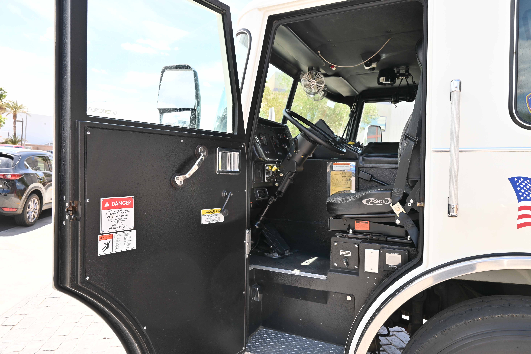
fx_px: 354
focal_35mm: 24
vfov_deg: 53.1
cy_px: 177
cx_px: 266
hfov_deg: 73.7
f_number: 5.6
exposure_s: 1/125
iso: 100
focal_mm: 16
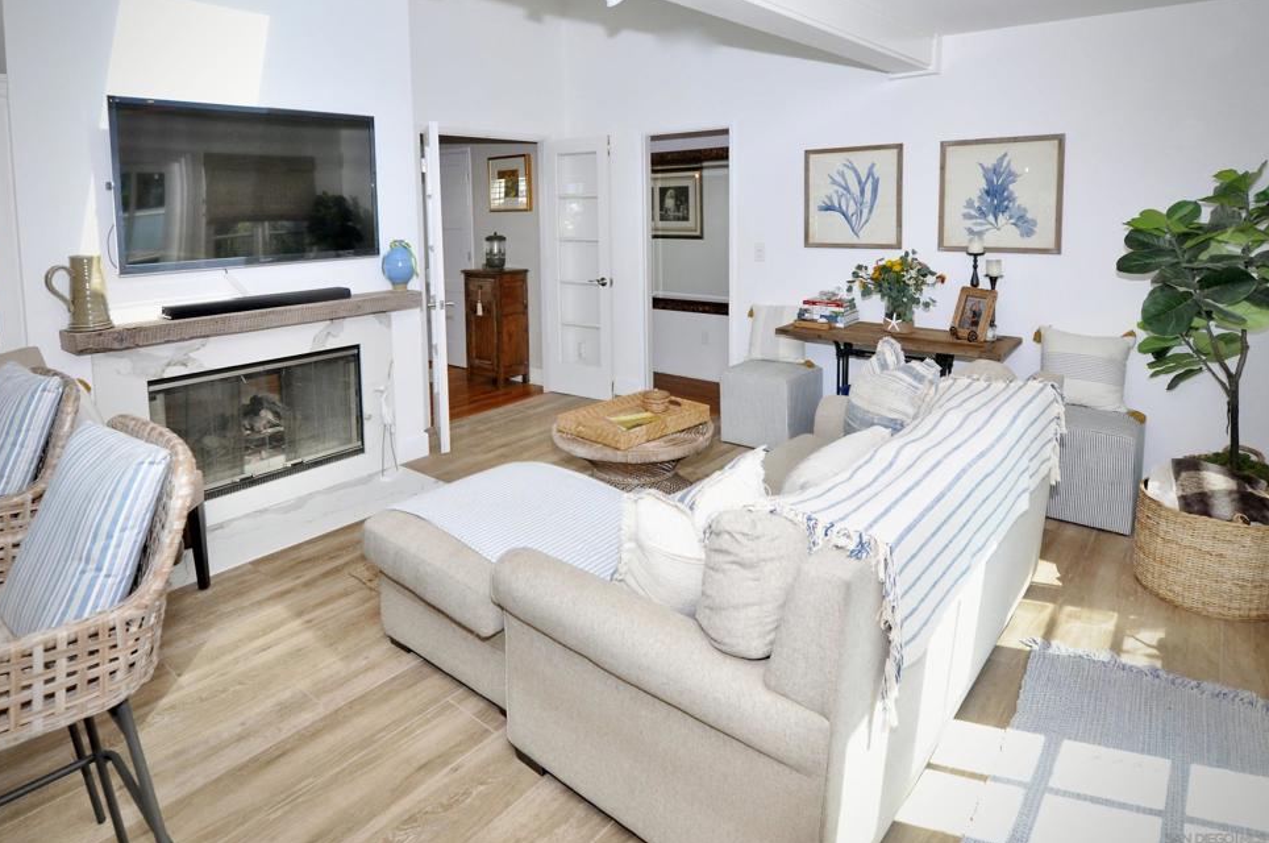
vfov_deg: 68.6
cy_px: 400
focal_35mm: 18
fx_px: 617
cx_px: 596
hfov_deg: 91.5
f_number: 5.6
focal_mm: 11
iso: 400
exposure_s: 1/125
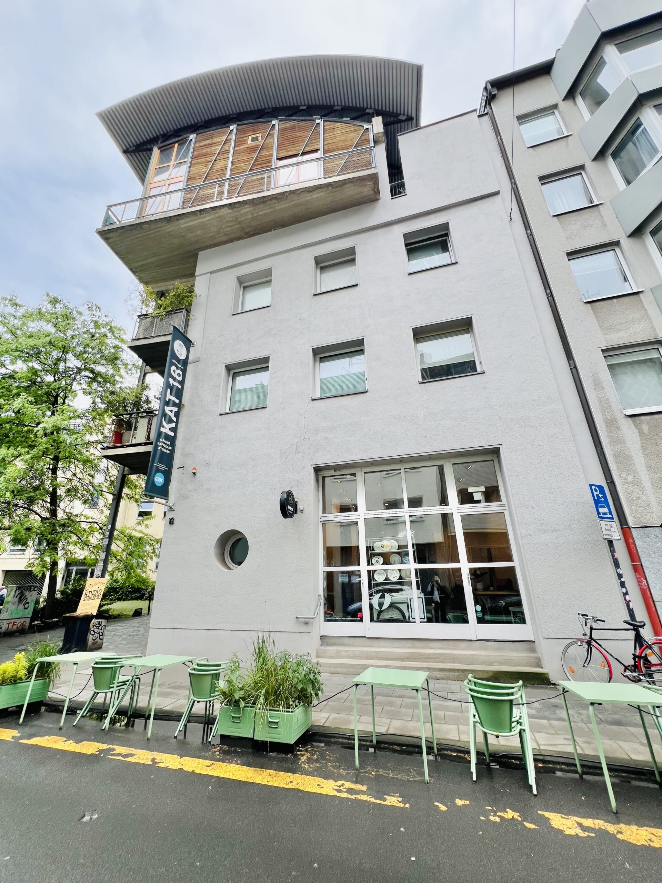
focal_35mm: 13
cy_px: 442
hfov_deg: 89.9
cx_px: 331
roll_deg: +0.1
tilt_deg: +22.9
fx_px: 331
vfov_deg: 106.2
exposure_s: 1/550
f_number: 1.8
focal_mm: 1.57
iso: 32
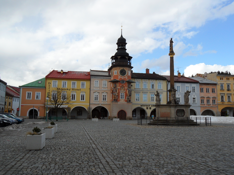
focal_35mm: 32
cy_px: 88
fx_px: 216
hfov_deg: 56.8
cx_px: 117
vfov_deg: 44.2
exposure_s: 1/750
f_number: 3.4
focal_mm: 5.3
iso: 80
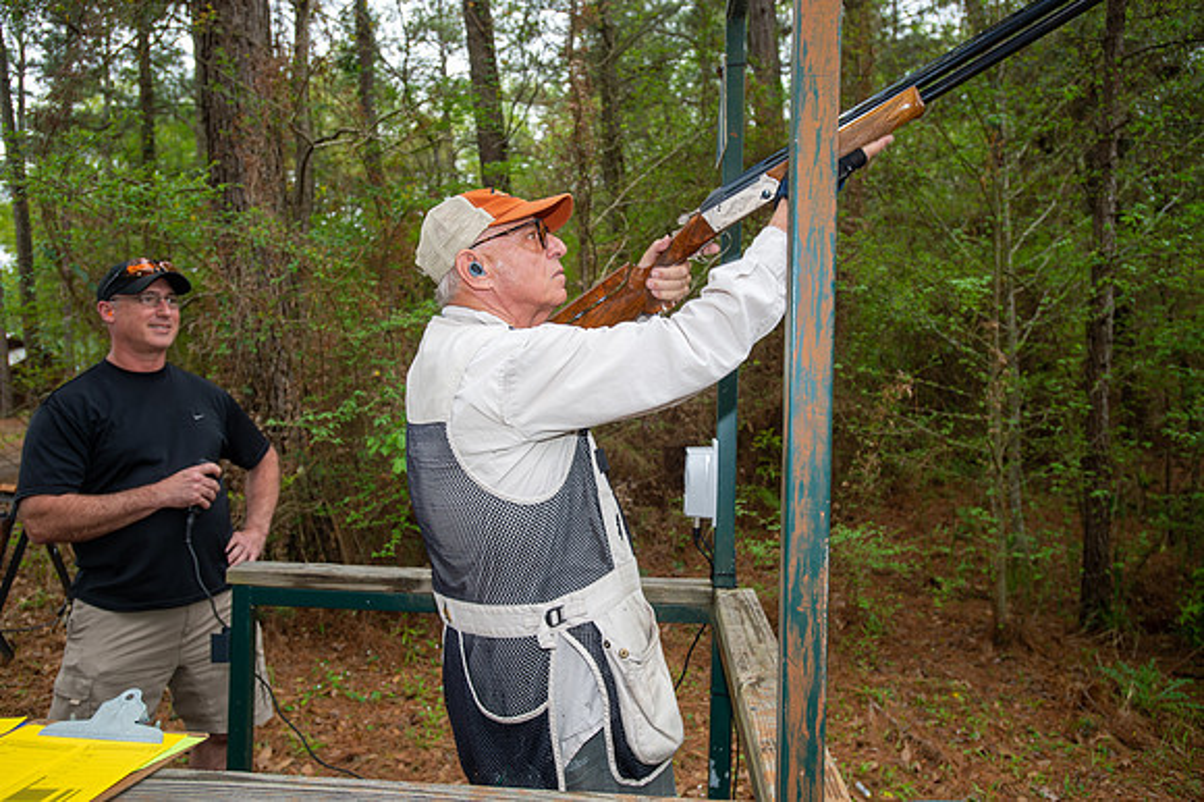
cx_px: 602
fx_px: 869
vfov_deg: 49.5
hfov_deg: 69.4
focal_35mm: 26
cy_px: 401
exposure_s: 1/125
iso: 125
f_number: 5
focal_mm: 26
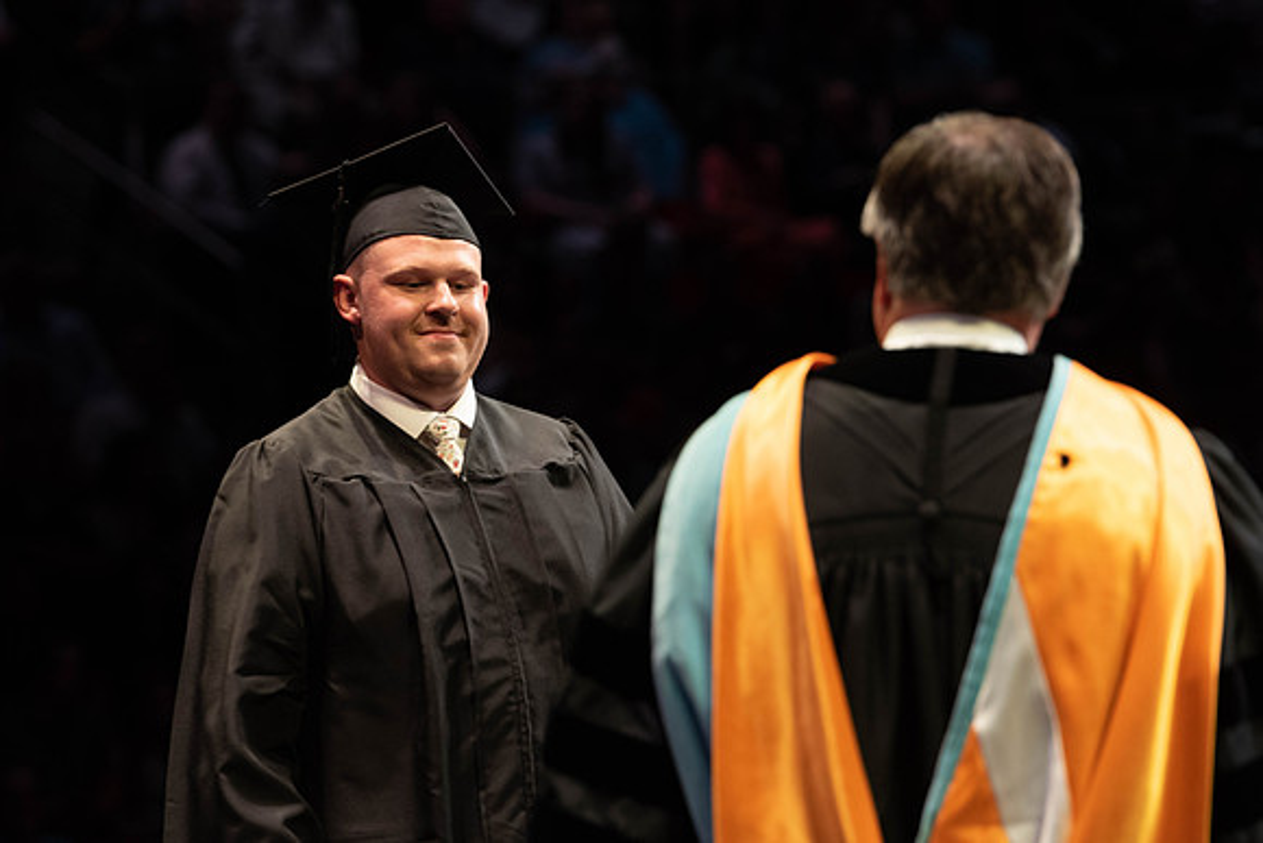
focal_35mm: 203
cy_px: 424
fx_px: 7110
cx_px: 598
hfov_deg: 10.2
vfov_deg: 6.8
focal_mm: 185
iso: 1600
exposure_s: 1/320
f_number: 4.5
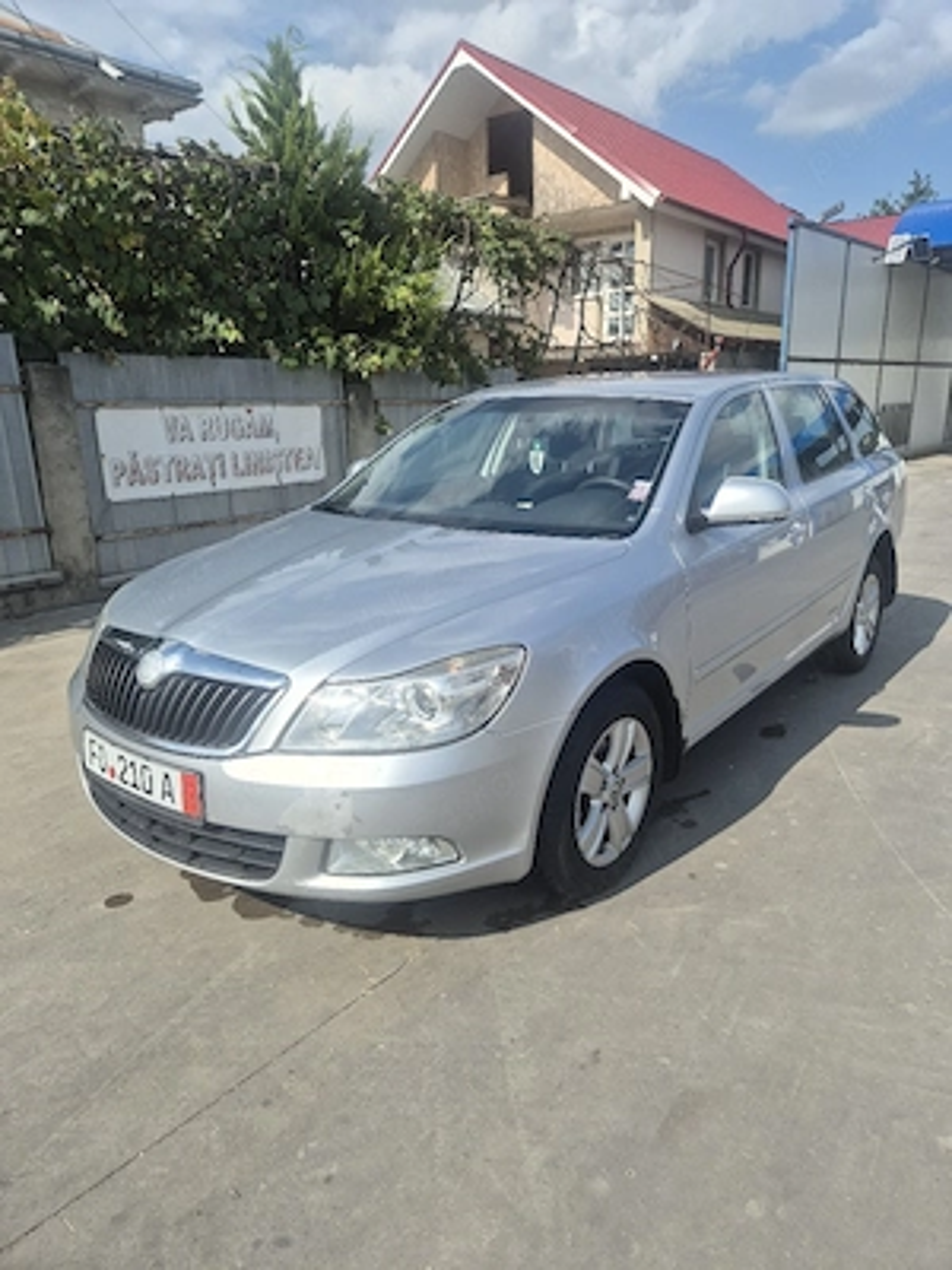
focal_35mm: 23
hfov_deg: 58.9
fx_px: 843
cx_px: 476
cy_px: 635
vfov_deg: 73.9
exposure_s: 1/2500
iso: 25
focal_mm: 5.4
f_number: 1.8
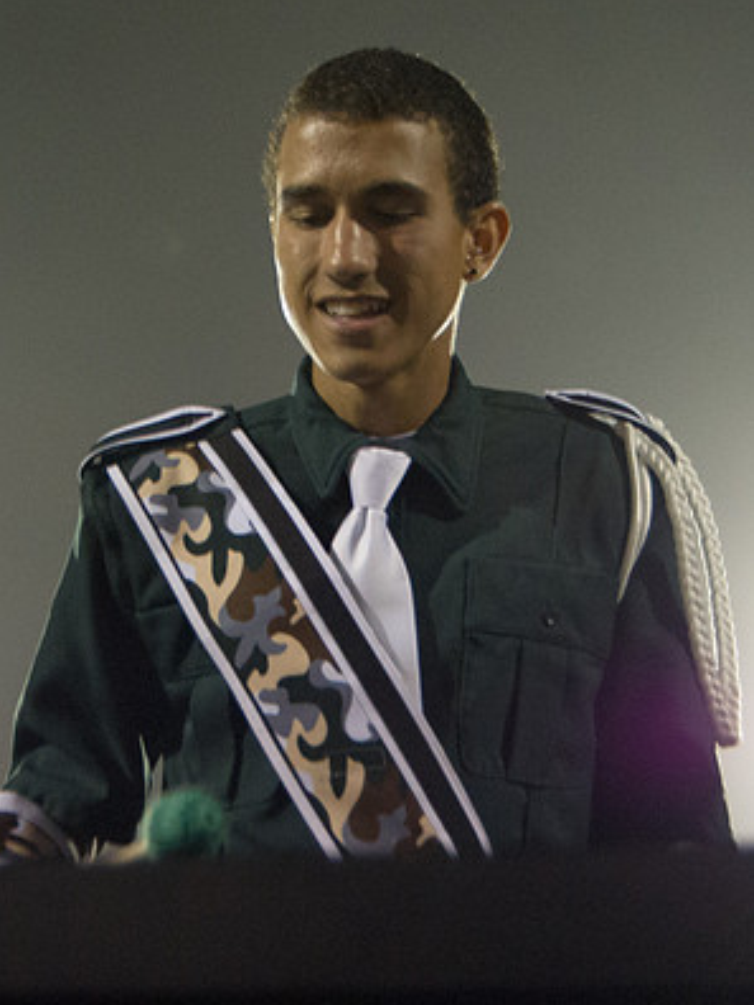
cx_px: 340
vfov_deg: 23.7
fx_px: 2381
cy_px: 340
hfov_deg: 18.0
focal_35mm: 82
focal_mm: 42
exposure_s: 1/160
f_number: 4.5
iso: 10000
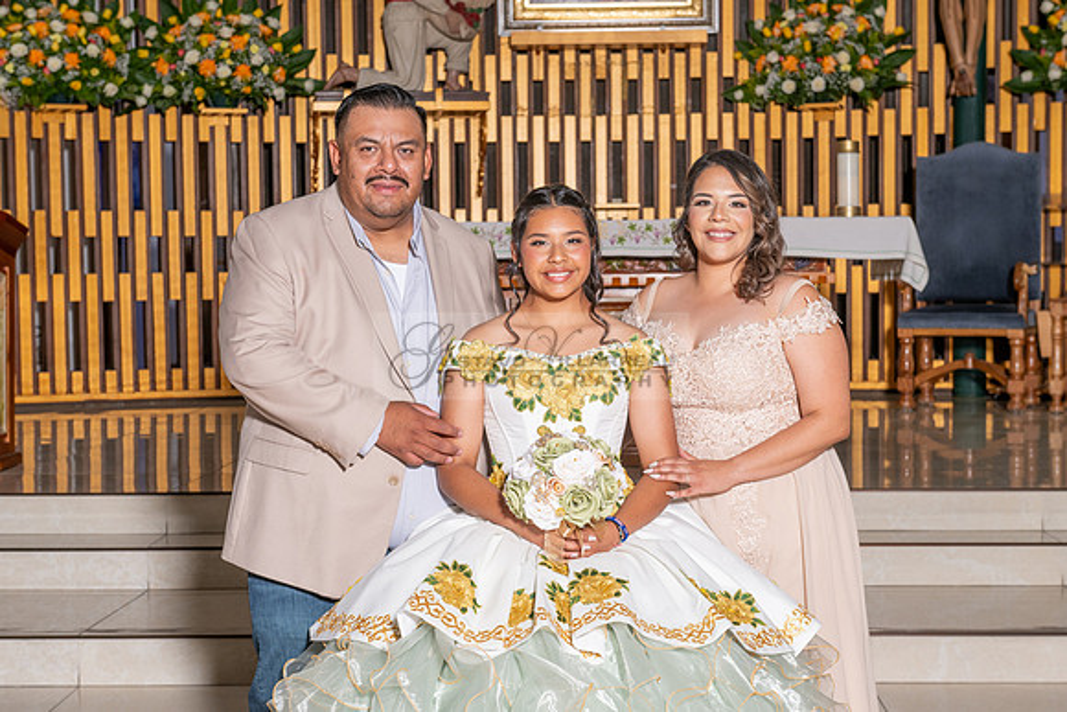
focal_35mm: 62
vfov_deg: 21.9
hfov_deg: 32.4
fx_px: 1836
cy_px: 363
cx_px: 535
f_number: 7.1
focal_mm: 58
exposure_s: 1/160
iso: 320
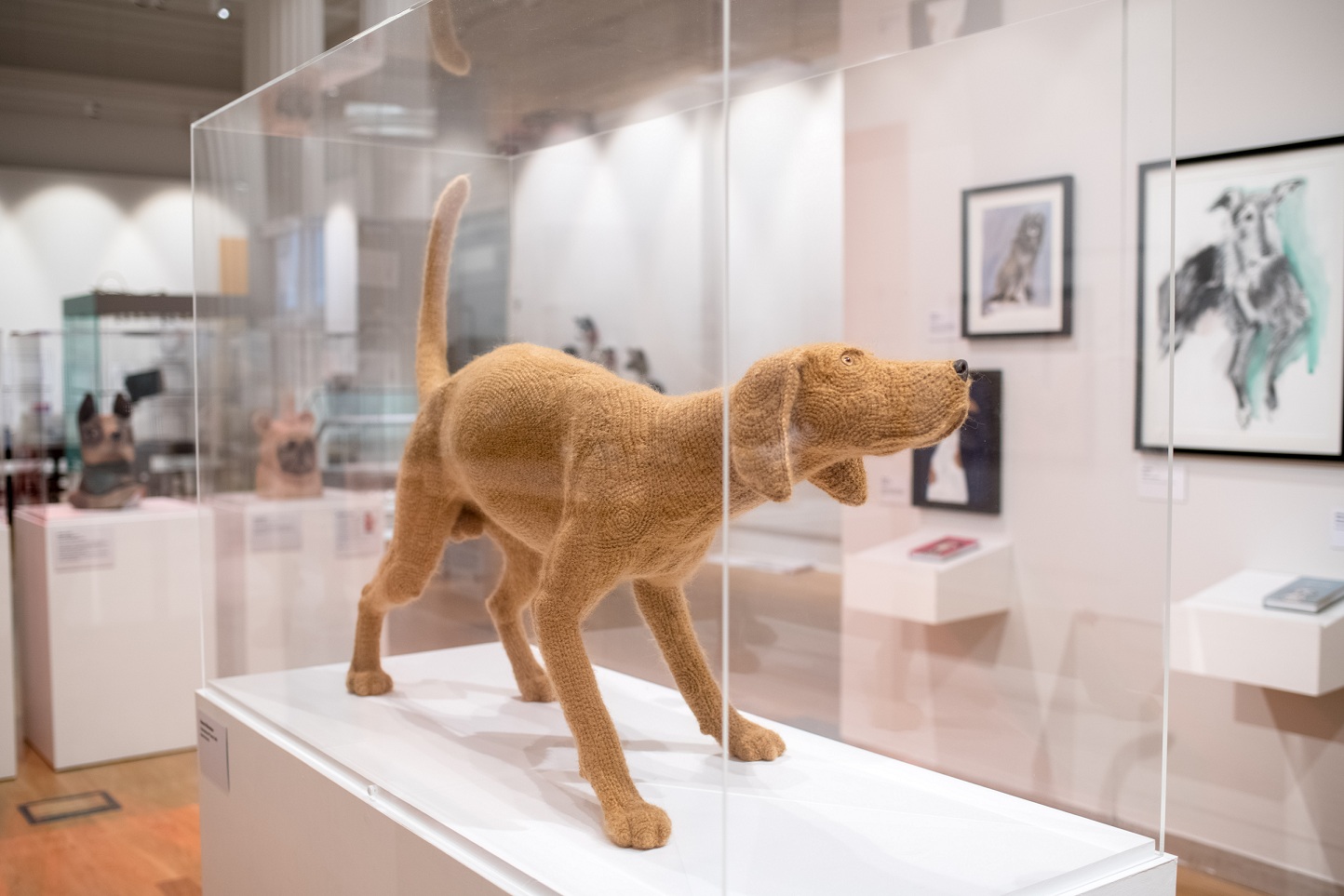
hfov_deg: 54.4
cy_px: 448
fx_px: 1307
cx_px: 672
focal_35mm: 35
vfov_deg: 37.9
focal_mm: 35
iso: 500
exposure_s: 1/80
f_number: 2.8
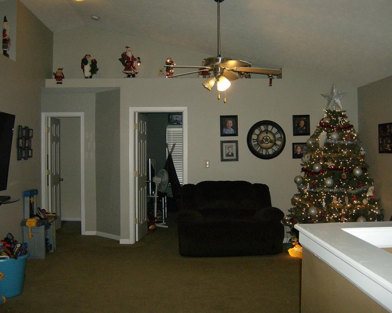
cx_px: 186
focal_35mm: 38
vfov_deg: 39.2
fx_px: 441
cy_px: 157
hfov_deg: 47.9
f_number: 2.8
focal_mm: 6
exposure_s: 1/60
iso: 200
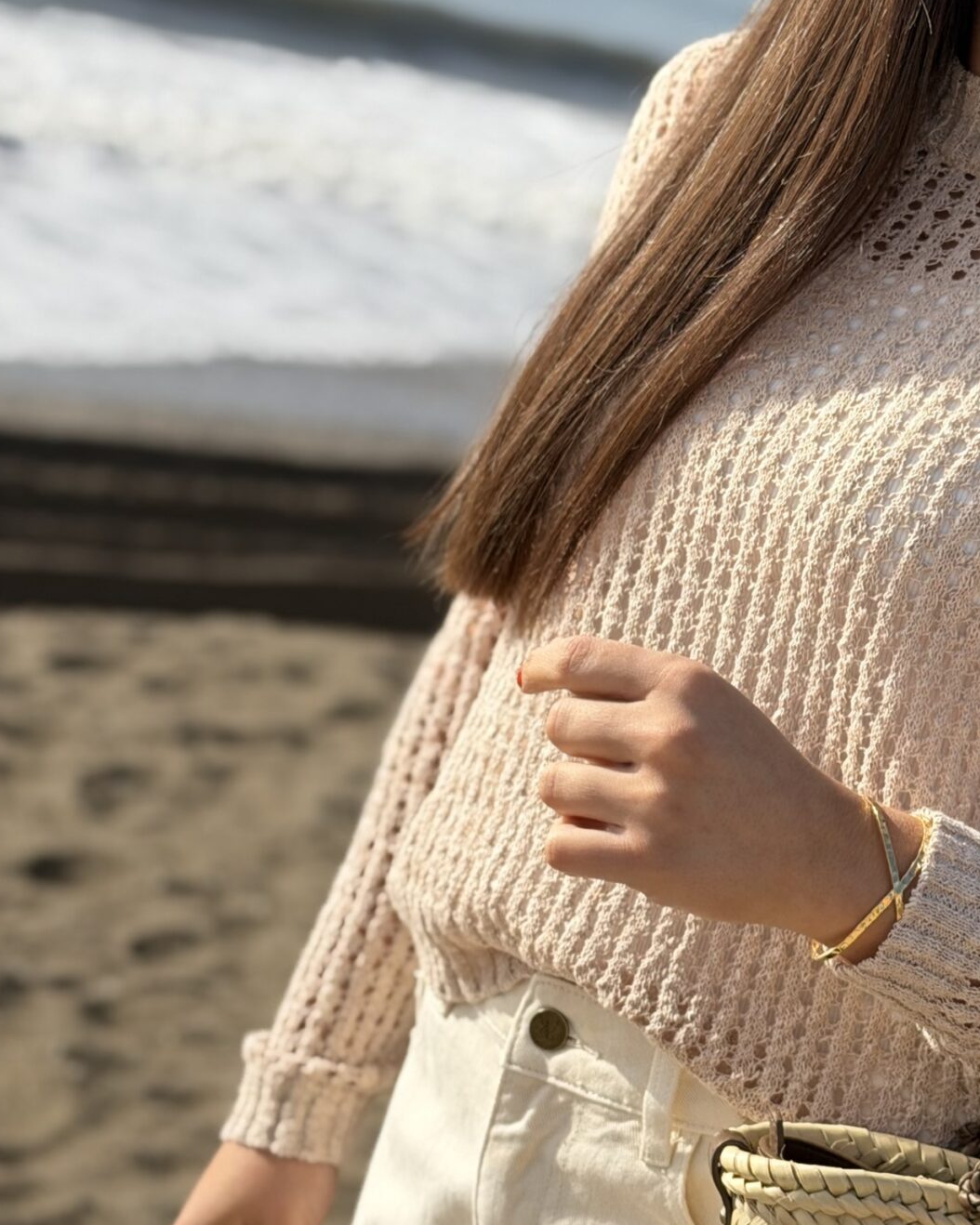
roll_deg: -16.0
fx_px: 3300
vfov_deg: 21.0
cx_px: 841
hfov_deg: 16.7
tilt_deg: -11.7
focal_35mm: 91
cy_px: 563
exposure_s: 1/4329
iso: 64
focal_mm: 6.76
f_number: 1.78
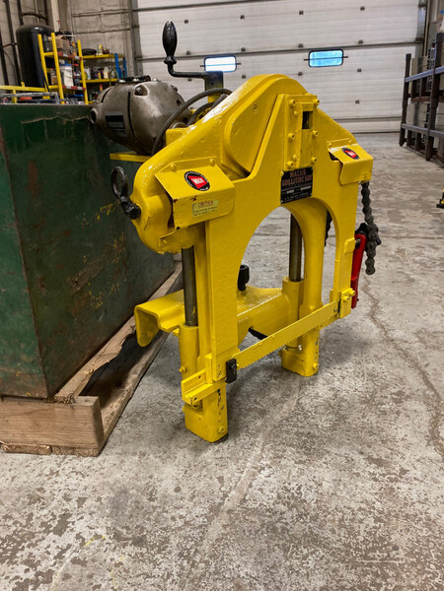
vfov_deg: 63.4
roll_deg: +0.5
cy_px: 296
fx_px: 479
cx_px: 222
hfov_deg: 49.7
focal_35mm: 28
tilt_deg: -20.3
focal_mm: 3.99
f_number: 1.8
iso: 125
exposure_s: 1/60
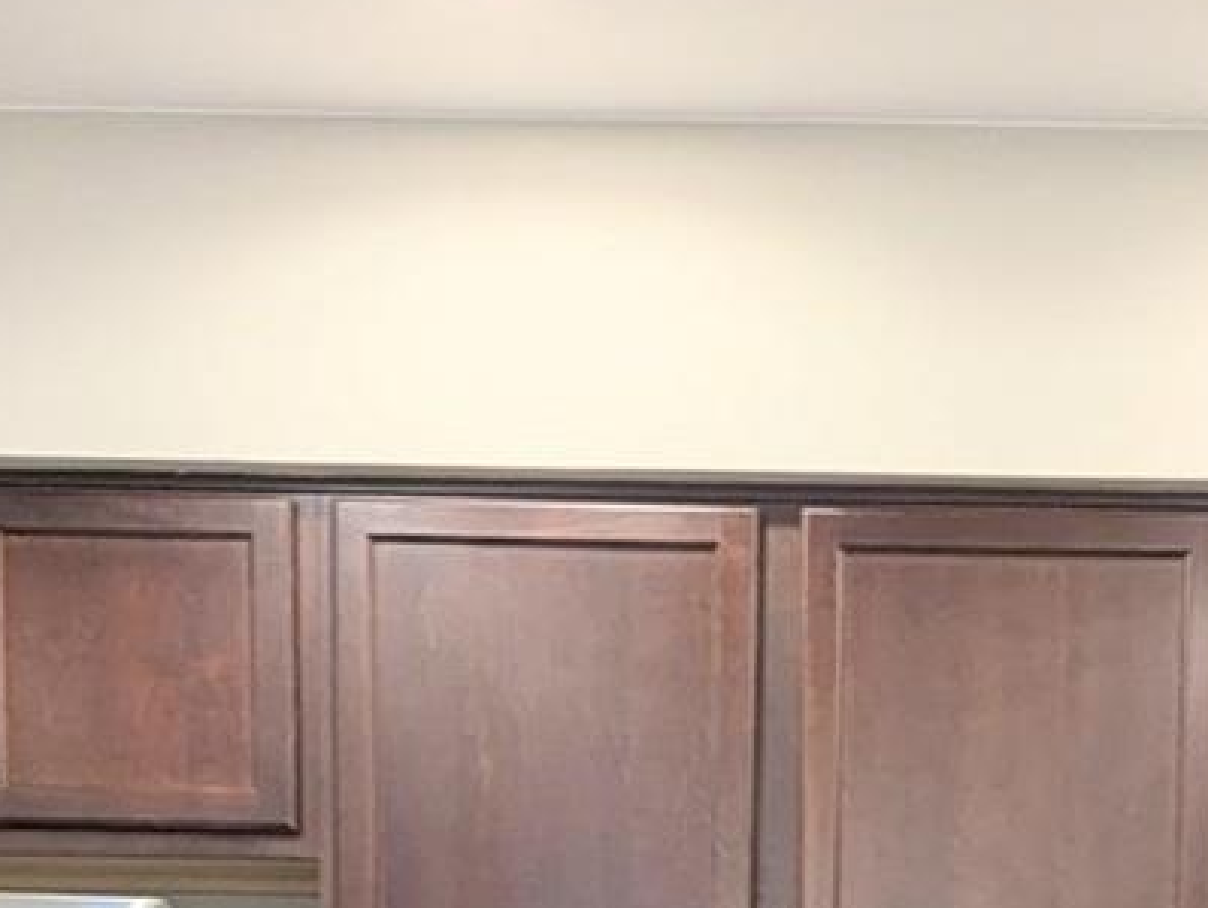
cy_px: 1389
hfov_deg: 35.7
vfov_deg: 22.6
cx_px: 945
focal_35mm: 52
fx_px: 1816
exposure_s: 1/30
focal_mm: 1.95
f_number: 2.2
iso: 105
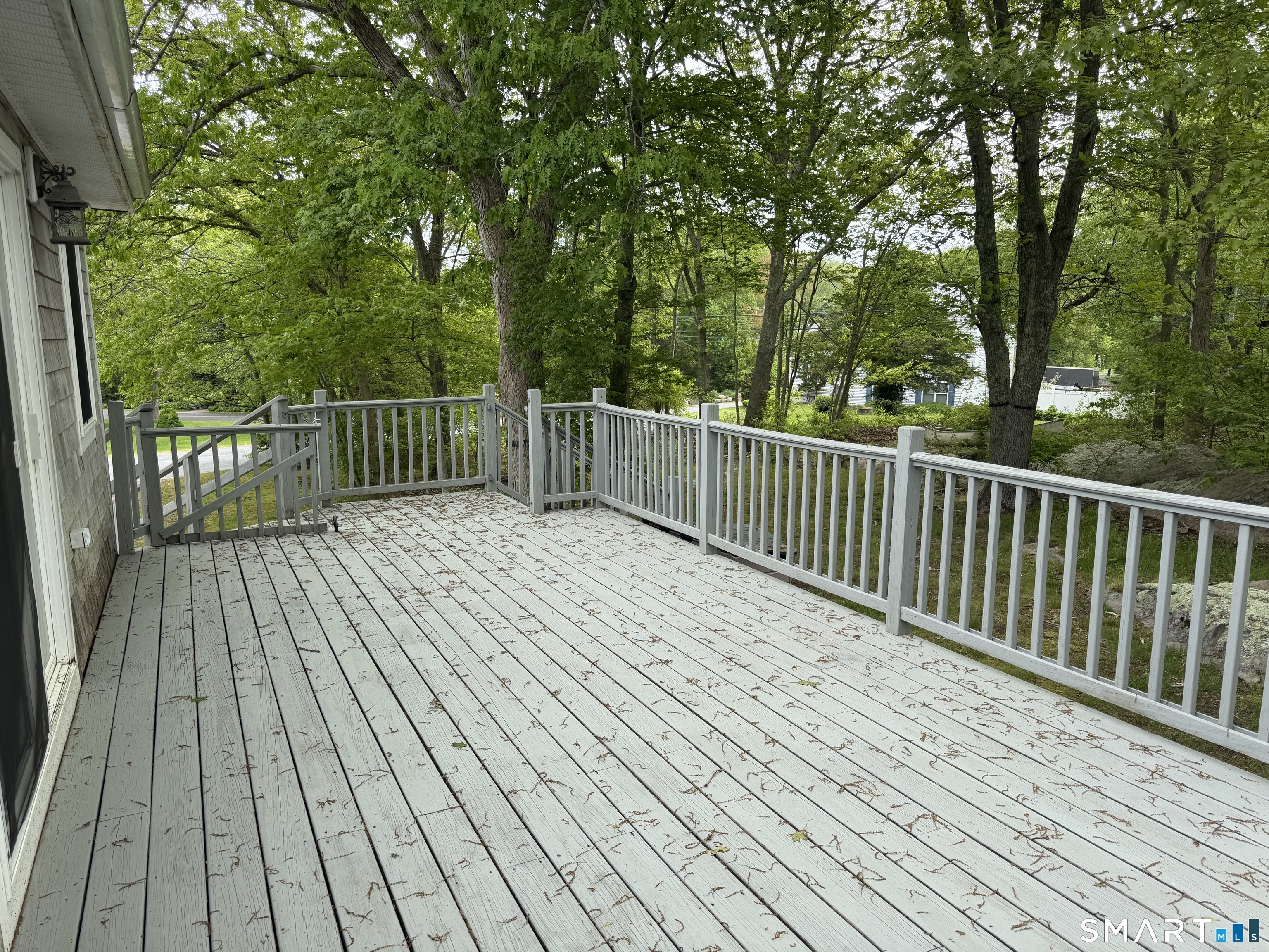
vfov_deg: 56.8
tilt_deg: -9.9
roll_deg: -0.3
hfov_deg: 71.6
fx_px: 880
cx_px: 634
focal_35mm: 24
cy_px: 476
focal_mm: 6.76
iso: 80
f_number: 1.78
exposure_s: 1/849
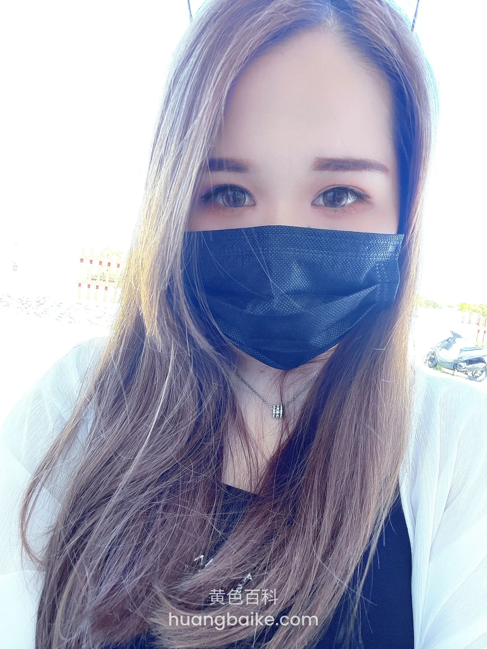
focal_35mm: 23
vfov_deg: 73.9
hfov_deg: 58.9
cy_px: 324
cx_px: 244
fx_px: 431
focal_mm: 2.71
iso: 100
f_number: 2.2
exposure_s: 1/92
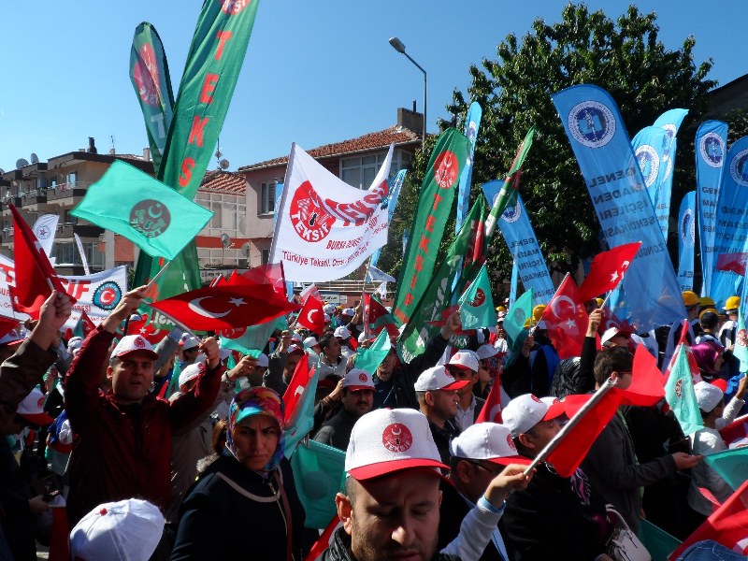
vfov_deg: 49.7
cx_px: 374
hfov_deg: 63.4
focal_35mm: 28
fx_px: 605
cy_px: 280
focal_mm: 4.9
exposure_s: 1/750
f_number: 3.1
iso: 80
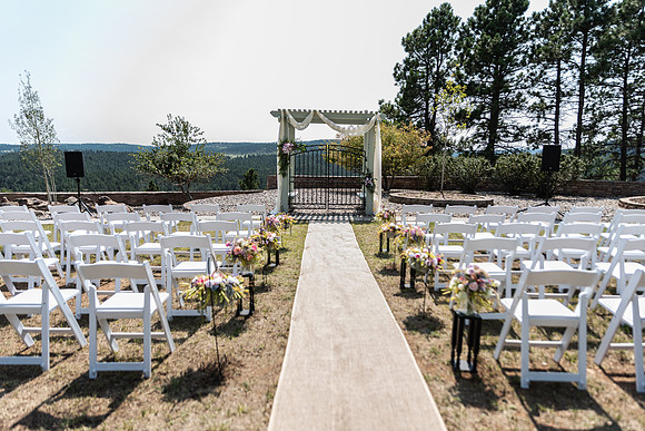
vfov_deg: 53.2
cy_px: 216
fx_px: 430
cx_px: 322
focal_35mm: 24
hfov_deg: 73.7
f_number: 2.8
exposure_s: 1/400
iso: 31
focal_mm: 24
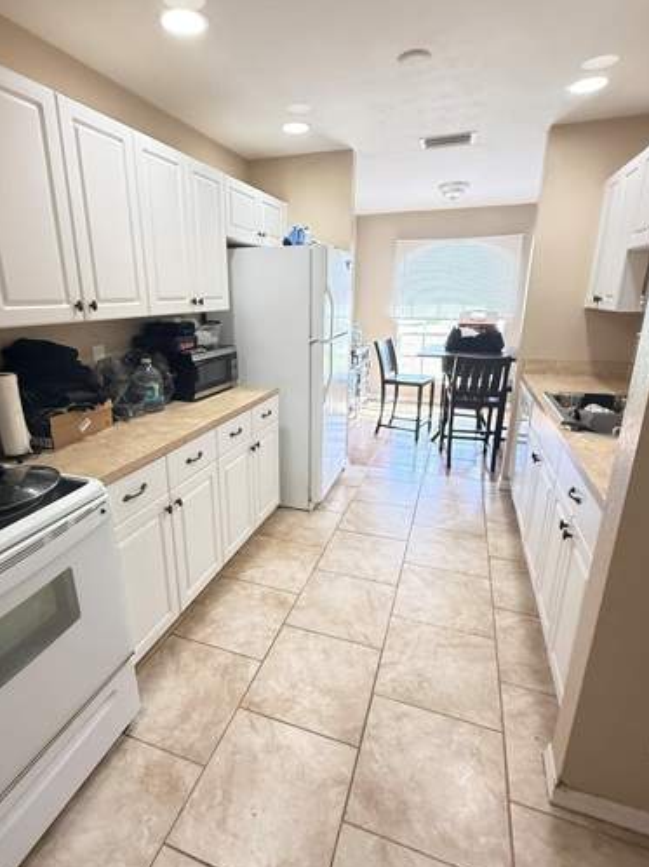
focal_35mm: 18
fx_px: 450
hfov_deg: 71.4
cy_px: 430
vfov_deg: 87.8
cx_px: 292
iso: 500
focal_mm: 2.22
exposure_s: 1/60
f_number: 2.2
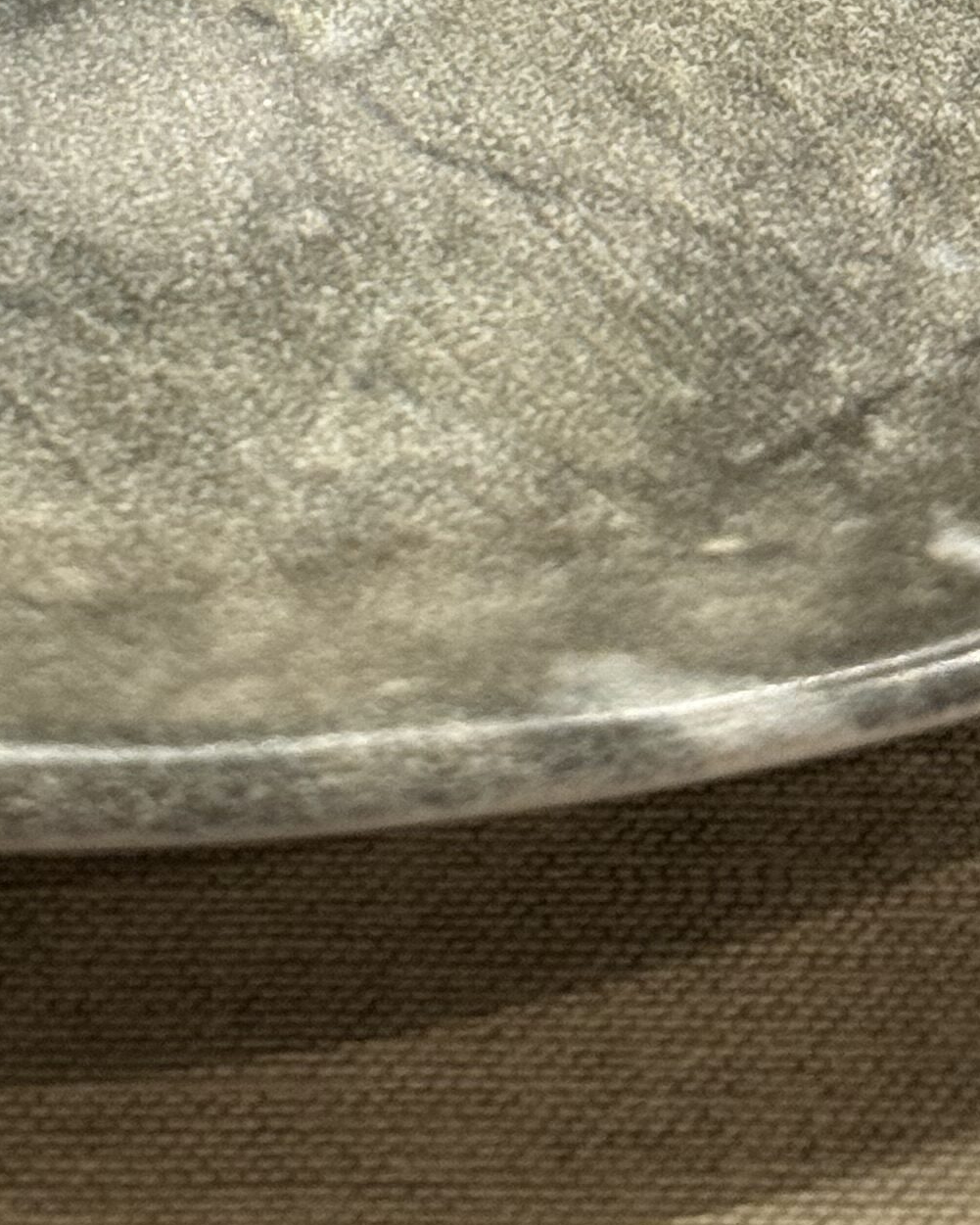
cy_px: -696
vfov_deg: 12.1
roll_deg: -2.4
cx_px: 99
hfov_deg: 10.2
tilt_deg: -34.8
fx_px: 5474
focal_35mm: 151
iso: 200
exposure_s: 1/50
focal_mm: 6.76
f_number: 1.78
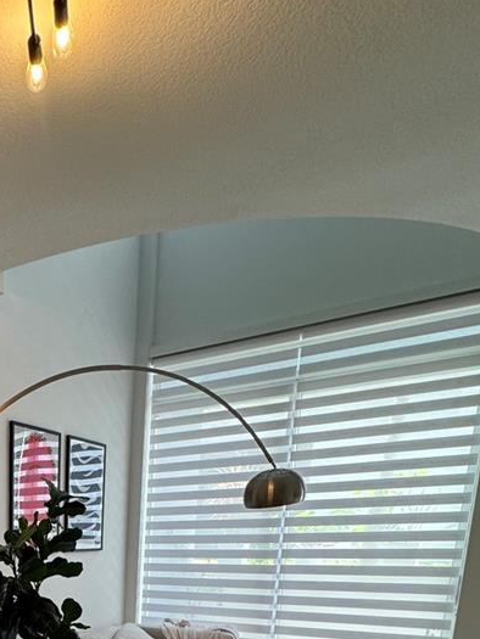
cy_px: 667
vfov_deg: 45.8
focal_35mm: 32
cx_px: -33
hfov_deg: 37.8
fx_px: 591
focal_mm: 2.22
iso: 160
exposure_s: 1/60
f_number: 2.2
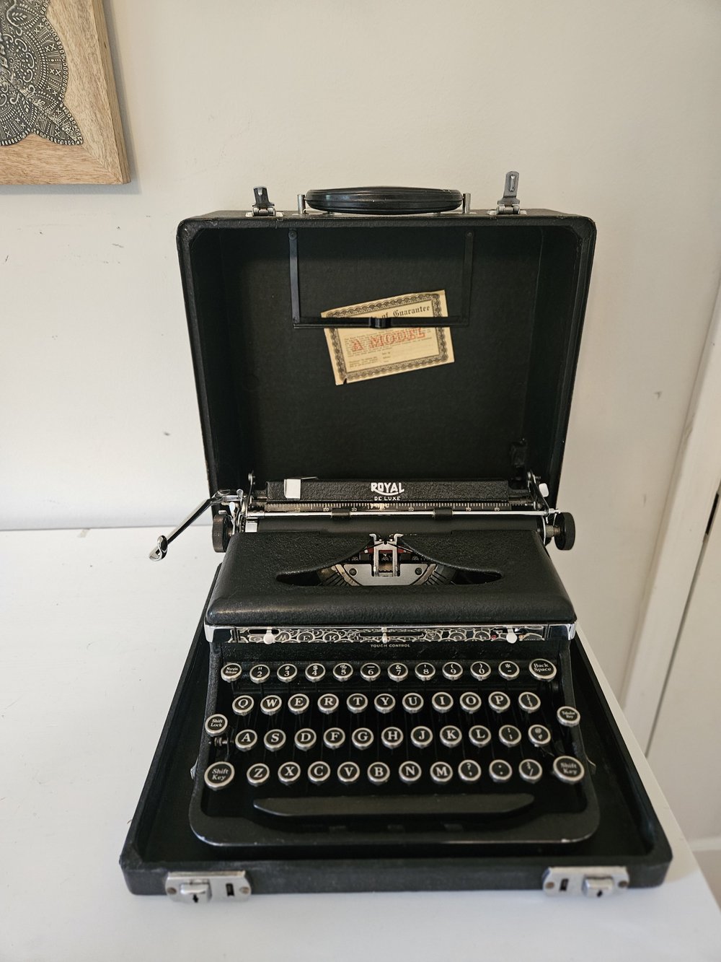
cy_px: 481
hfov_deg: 58.9
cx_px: 360
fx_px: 639
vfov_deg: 73.9
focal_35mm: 23
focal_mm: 5.4
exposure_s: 1/30
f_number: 1.8
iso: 640
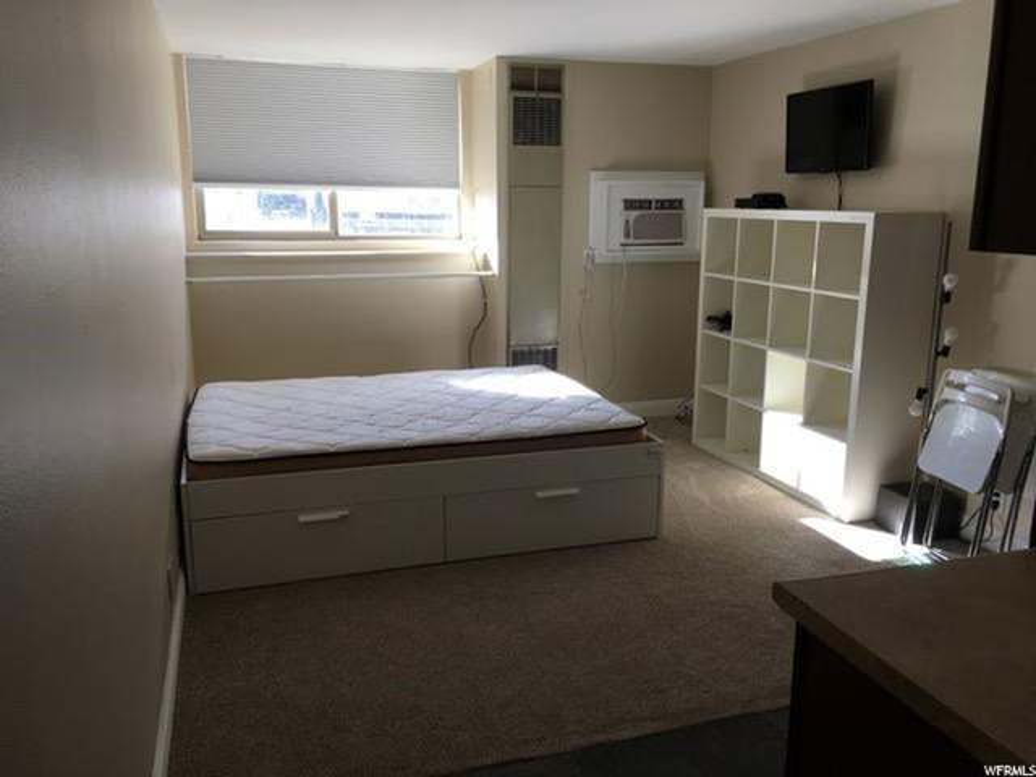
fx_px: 868
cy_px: 388
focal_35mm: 29
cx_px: 518
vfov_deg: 48.2
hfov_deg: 61.7
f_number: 2.2
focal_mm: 4.15
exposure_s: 1/60
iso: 25
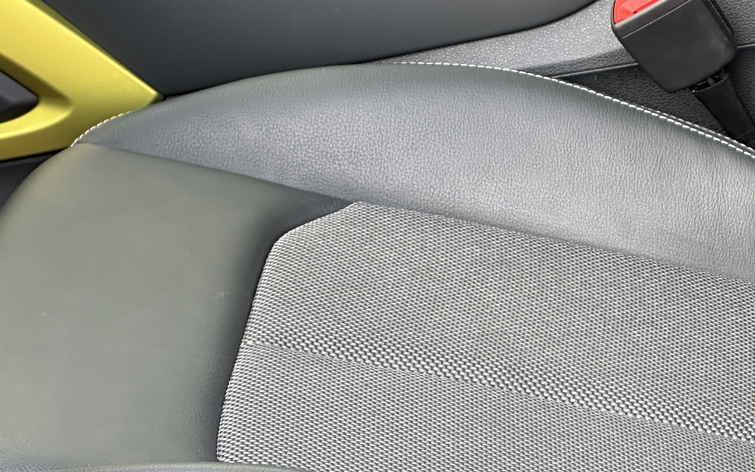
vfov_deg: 8.2
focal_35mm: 160
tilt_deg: -29.0
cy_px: 422
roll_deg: +5.4
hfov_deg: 13.1
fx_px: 3292
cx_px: 410
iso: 125
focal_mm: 9
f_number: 2.8
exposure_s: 1/99
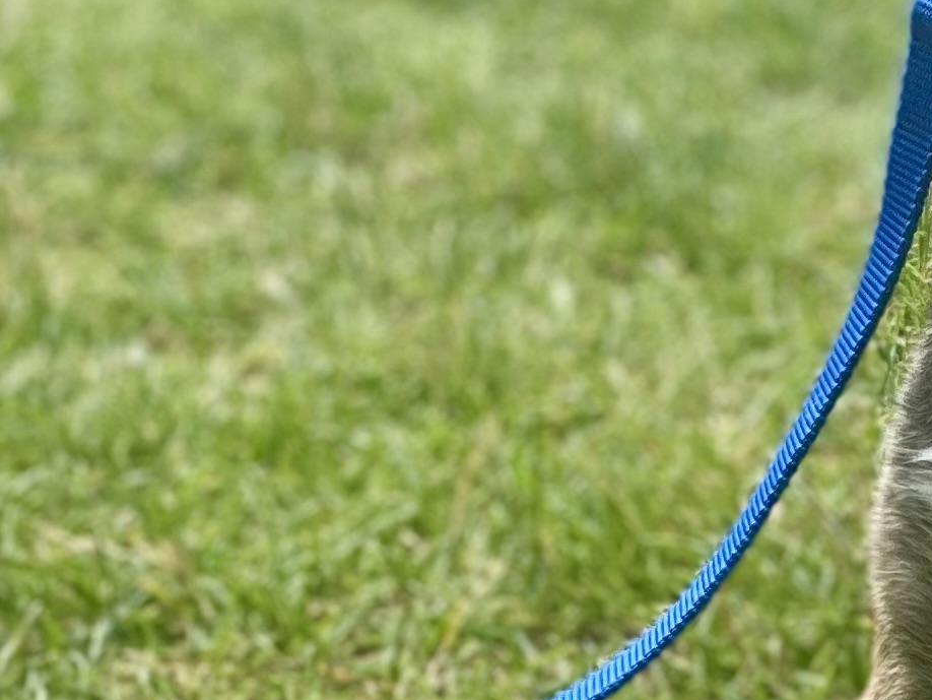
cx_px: 1429
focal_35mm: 281
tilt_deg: -12.8
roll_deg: +0.1
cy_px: 39
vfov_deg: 5.3
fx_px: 7568
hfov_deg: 6.9
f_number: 2.2
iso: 32
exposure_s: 1/430
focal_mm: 7.5
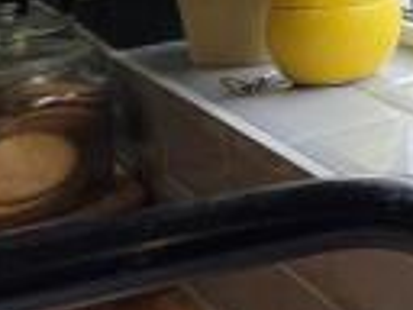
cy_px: -128
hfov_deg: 17.2
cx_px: 902
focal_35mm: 59
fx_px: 704
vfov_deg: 21.6
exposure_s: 1/359
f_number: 1.9
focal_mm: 2.2
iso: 125
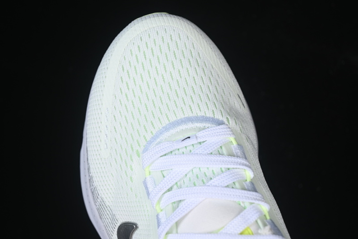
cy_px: 120
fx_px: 746
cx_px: 179
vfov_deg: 18.2
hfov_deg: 27.0
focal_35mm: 75
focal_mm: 50
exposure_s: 1/100
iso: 160
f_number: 7.1
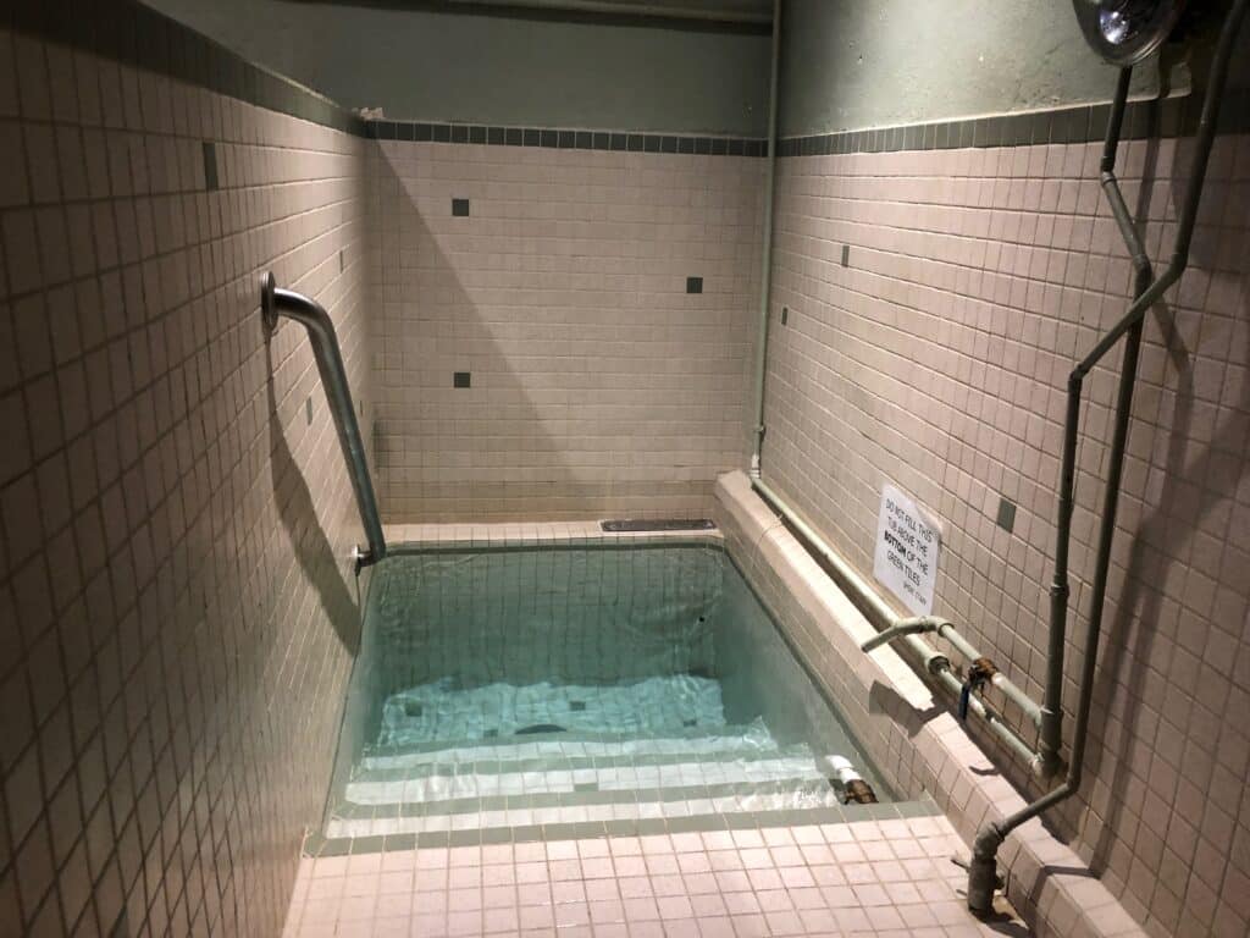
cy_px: 469
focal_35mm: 28
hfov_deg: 63.4
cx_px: 625
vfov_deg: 49.7
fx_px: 1011
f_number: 1.8
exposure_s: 1/15
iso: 50
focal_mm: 3.99
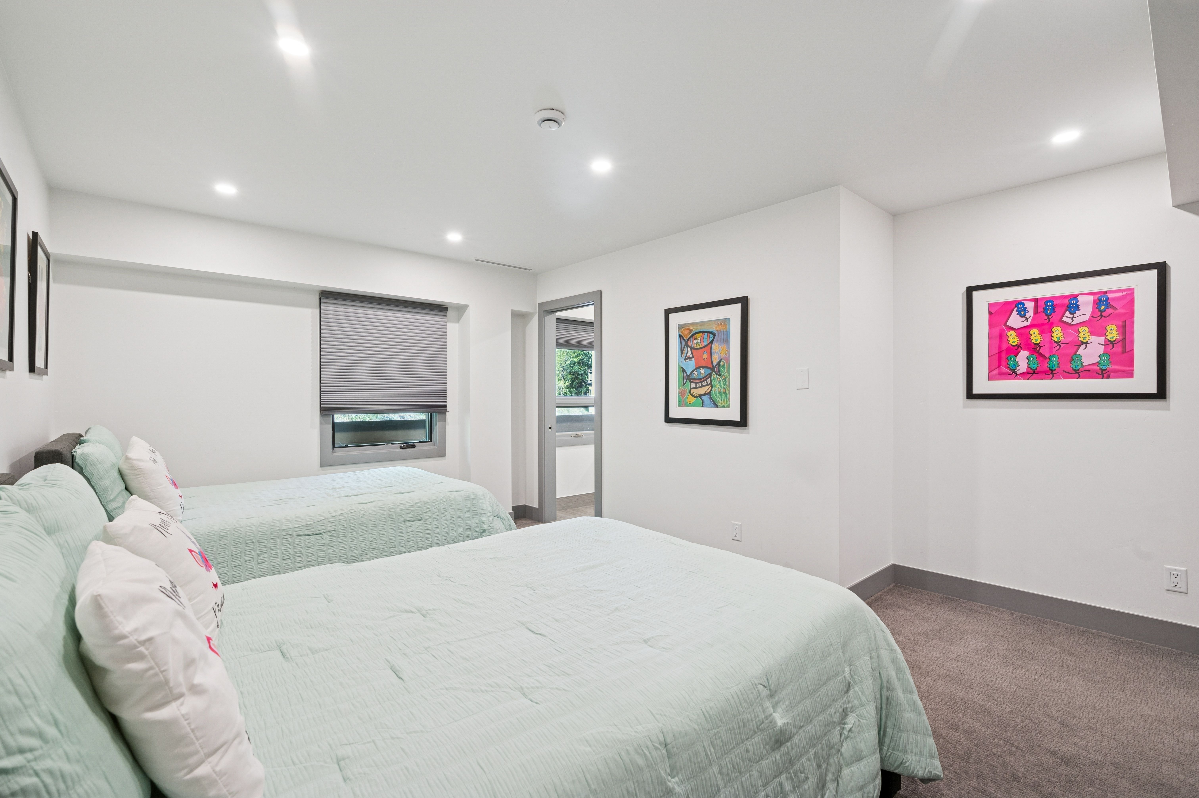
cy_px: 399
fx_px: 533
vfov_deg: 73.7
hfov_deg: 96.8
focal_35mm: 16
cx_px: 600
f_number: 9
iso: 400
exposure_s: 1/15
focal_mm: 16
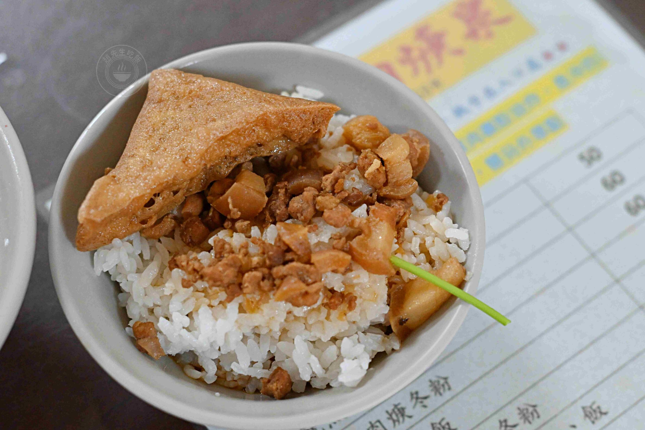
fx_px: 1344
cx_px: 322
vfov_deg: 18.2
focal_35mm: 75
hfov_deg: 27.0
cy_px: 215
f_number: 3.2
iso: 3600
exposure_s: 1/200
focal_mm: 50
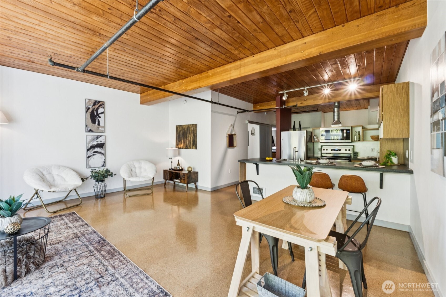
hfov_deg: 100.4
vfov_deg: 77.3
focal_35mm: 15
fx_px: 186
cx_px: 223
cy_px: 148
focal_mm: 10
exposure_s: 1/5
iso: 250
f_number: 9
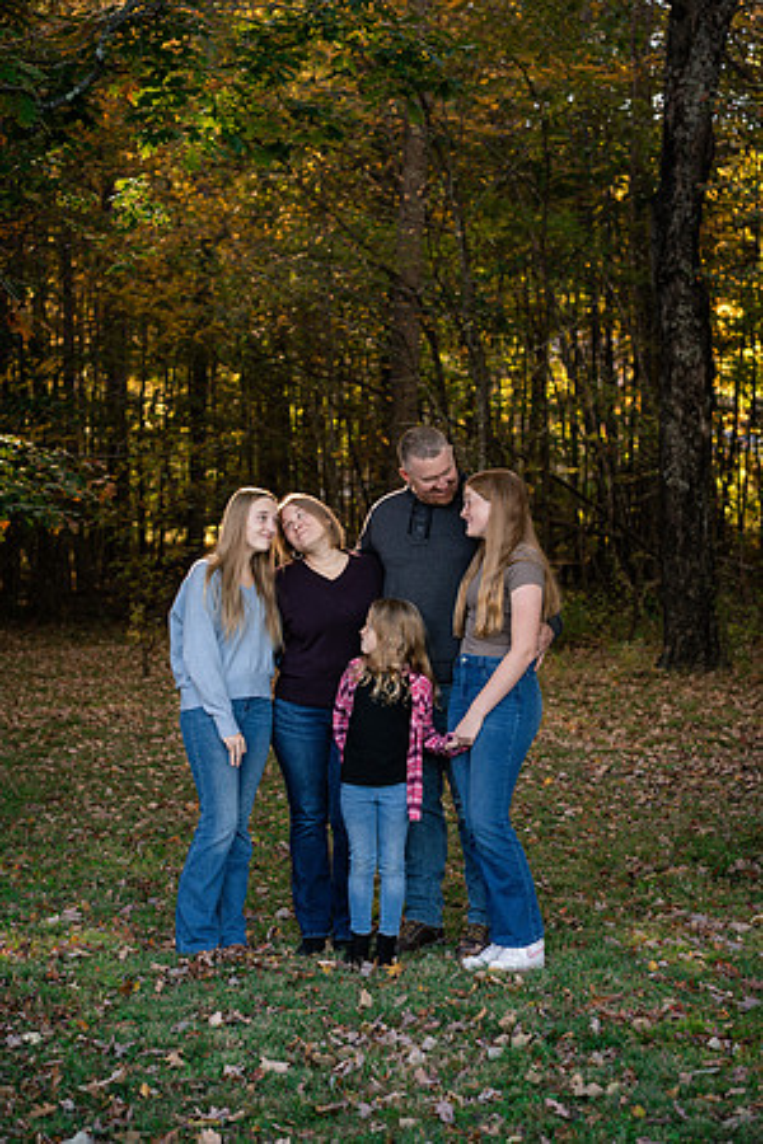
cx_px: 382
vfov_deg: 23.9
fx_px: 2702
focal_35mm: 85
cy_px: 572
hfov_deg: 16.1
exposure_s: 1/200
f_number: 4.5
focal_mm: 85
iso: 320
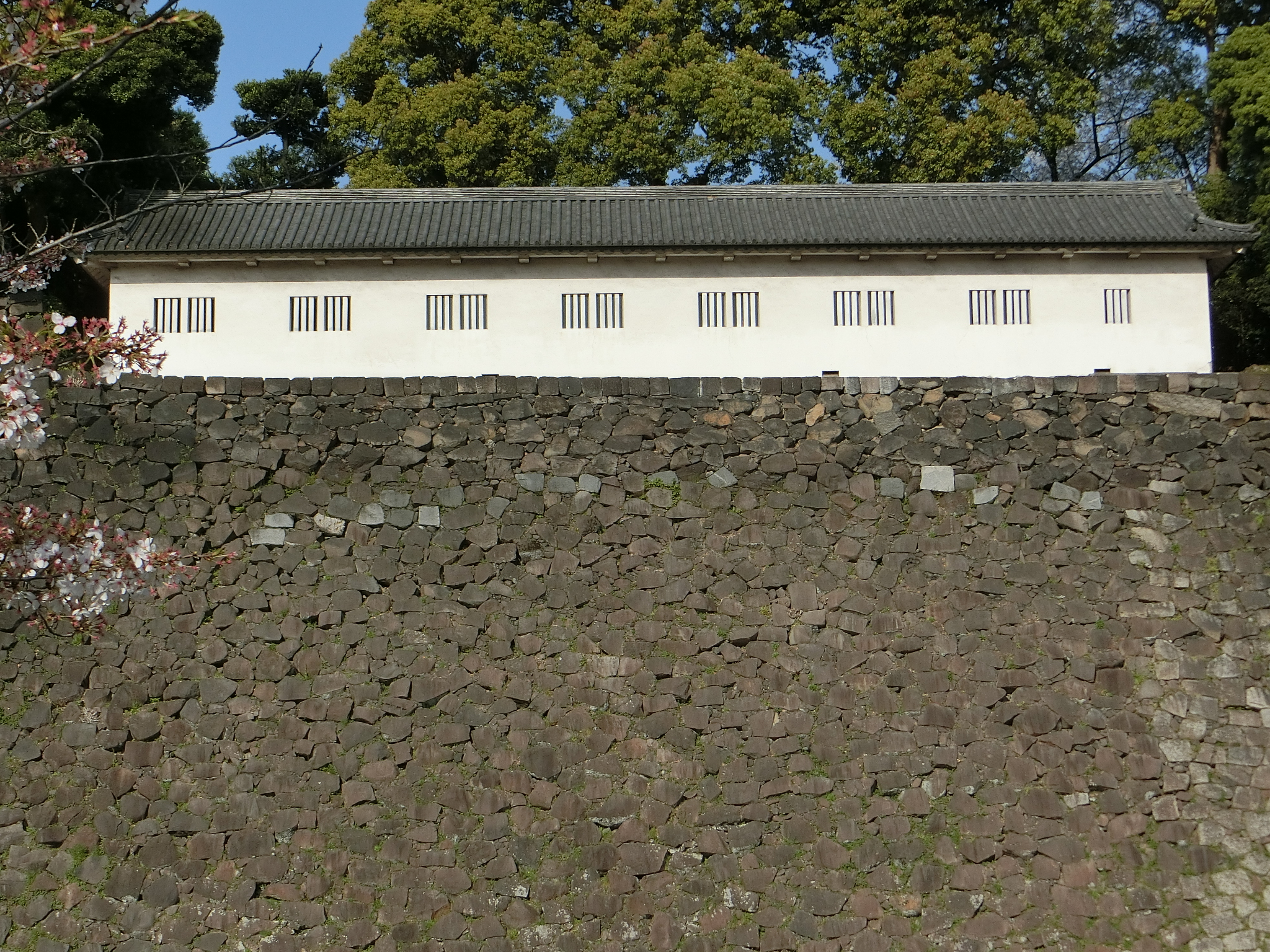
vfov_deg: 21.0
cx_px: 635
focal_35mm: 70
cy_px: 476
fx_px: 2568
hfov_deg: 27.8
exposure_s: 1/1000
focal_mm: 12.4
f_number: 5.2
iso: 100
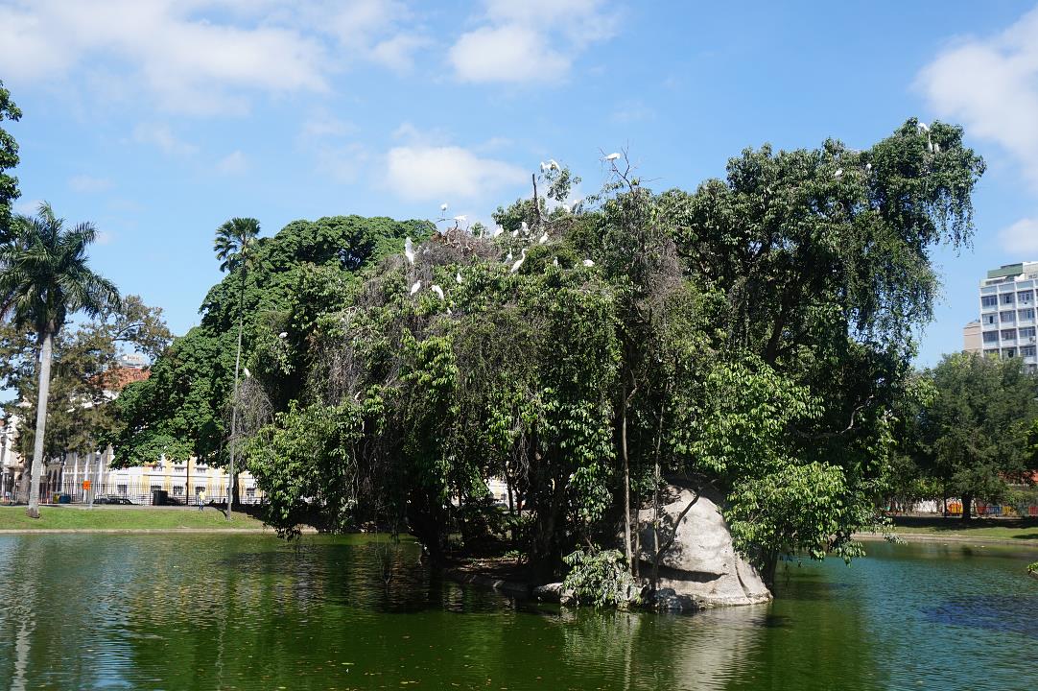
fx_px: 1081
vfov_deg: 35.4
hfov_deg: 51.3
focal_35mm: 38
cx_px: 519
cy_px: 346
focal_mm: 25
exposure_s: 1/80
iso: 100
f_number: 13
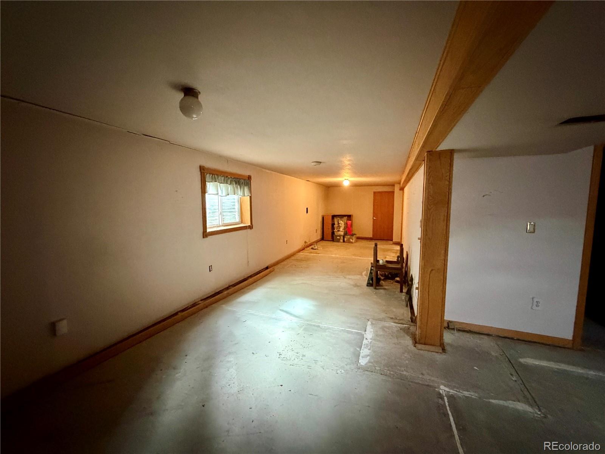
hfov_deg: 102.1
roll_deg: +0.6
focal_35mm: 14
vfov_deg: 85.7
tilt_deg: -2.6
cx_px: 302
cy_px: 227
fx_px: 245
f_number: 2.2
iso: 1000
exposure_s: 1/40
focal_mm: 2.22
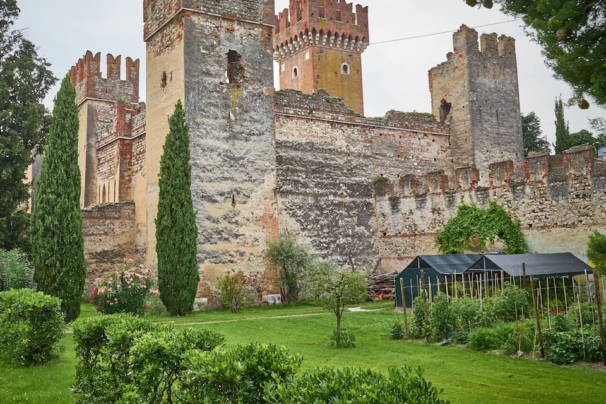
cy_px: 165
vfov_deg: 37.7
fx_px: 589
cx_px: 247
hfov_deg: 54.1
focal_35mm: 35
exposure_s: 1/125
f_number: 8
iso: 100
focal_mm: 28
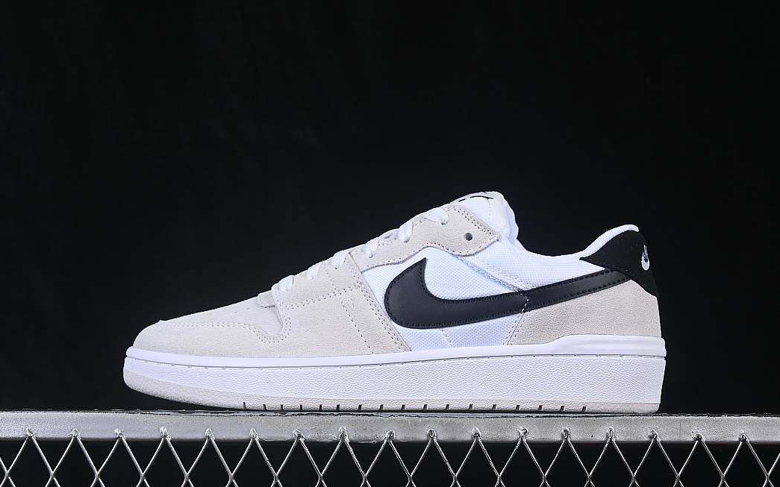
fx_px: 1679
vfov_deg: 16.5
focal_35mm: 79
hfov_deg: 26.1
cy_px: 245
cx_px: 402
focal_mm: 50
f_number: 8
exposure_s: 1/80
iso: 160
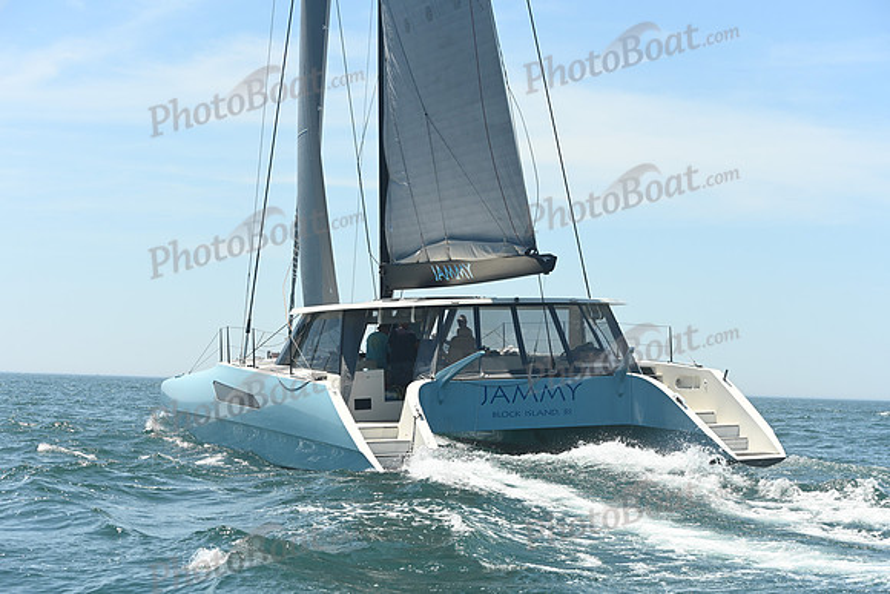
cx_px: 445
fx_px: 1731
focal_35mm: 70
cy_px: 297
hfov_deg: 28.8
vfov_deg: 19.5
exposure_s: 1/1000
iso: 320
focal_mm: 70
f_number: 6.3
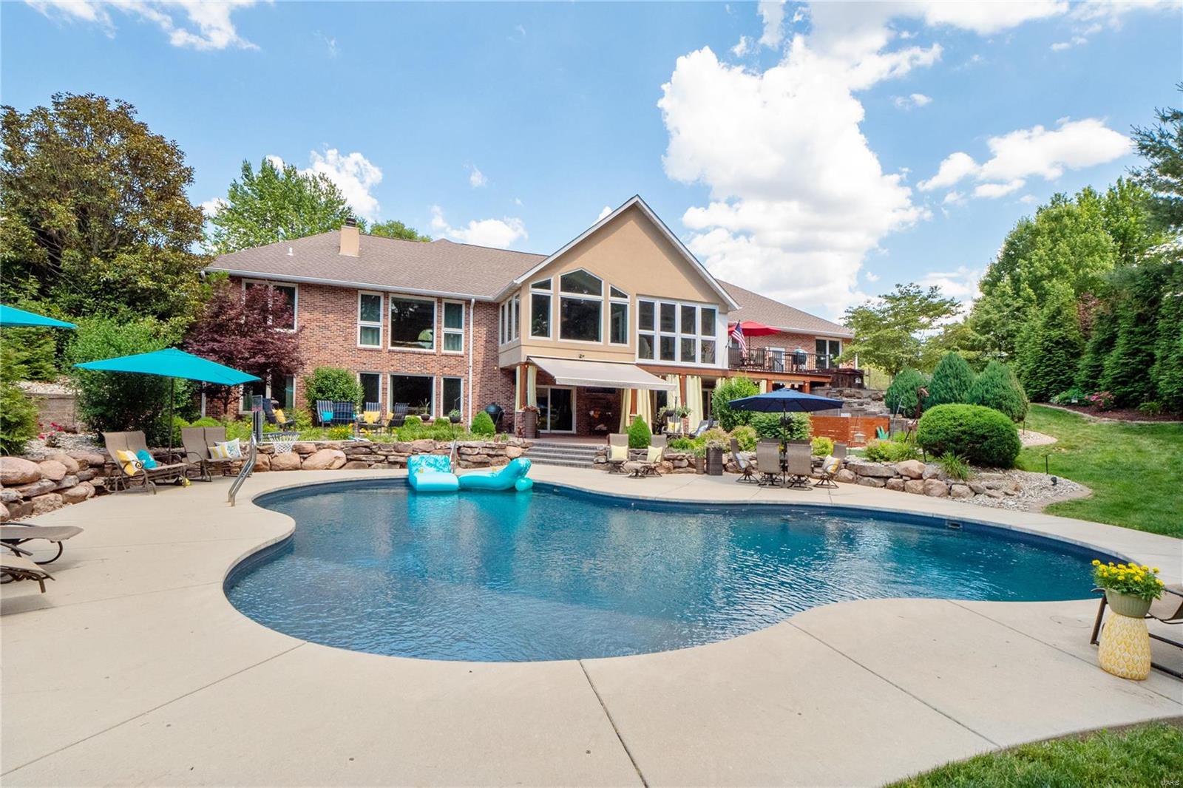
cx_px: 592
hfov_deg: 90.0
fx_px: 591
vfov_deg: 67.4
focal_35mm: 18
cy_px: 394
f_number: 10
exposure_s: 1/320
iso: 400
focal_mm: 9
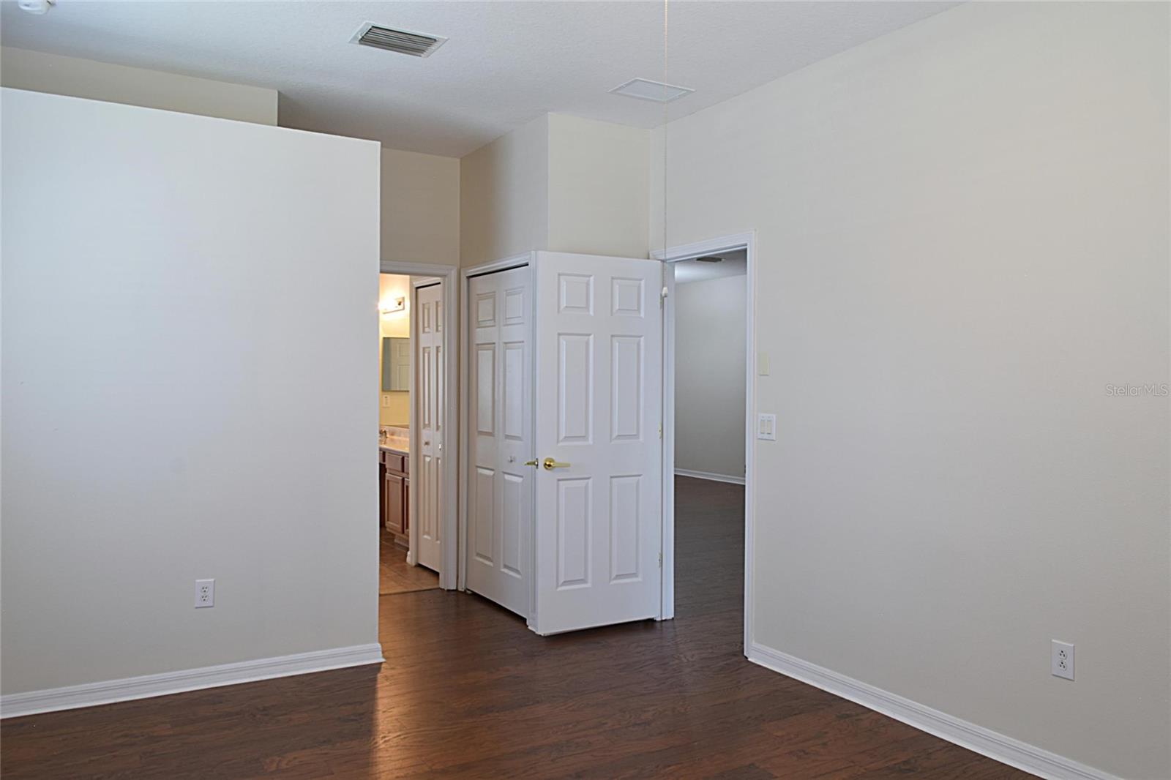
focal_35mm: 27
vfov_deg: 47.9
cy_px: 390
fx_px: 878
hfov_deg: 67.4
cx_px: 586
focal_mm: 18
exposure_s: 1/5
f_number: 11
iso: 200
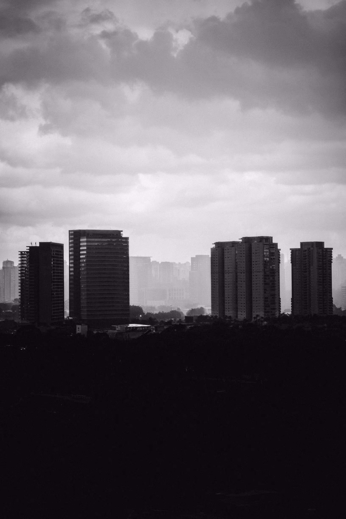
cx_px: 173
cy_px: 260
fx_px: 1052
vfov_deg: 27.7
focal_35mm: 73
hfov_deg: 18.7
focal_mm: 48.4
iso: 400
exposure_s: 1/50
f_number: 22
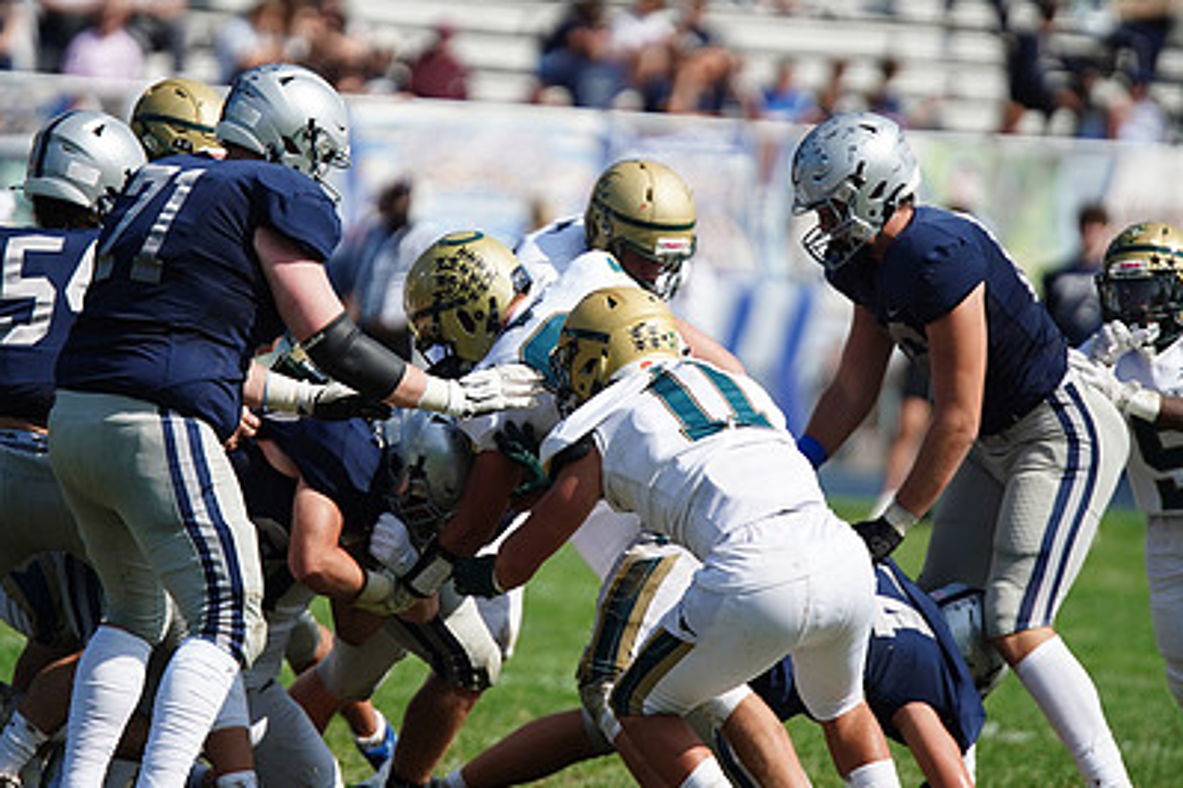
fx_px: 14326
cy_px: 318
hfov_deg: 4.7
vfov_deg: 3.2
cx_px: 560
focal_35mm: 436
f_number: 2.8
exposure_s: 1/6400
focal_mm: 300
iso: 400
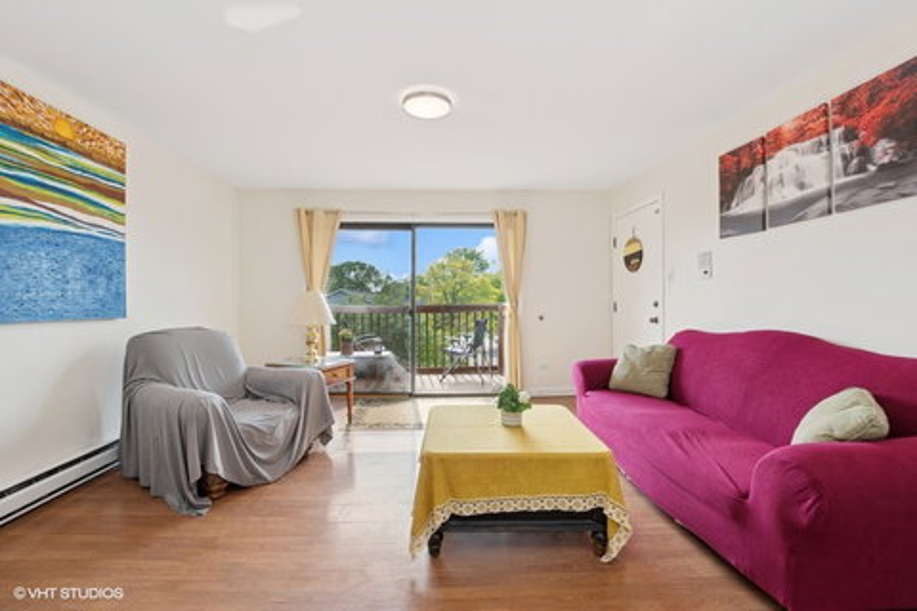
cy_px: 306
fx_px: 382
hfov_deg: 100.4
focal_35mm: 15
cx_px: 458
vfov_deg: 77.3
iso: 250
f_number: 7.1
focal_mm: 10
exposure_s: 1/100
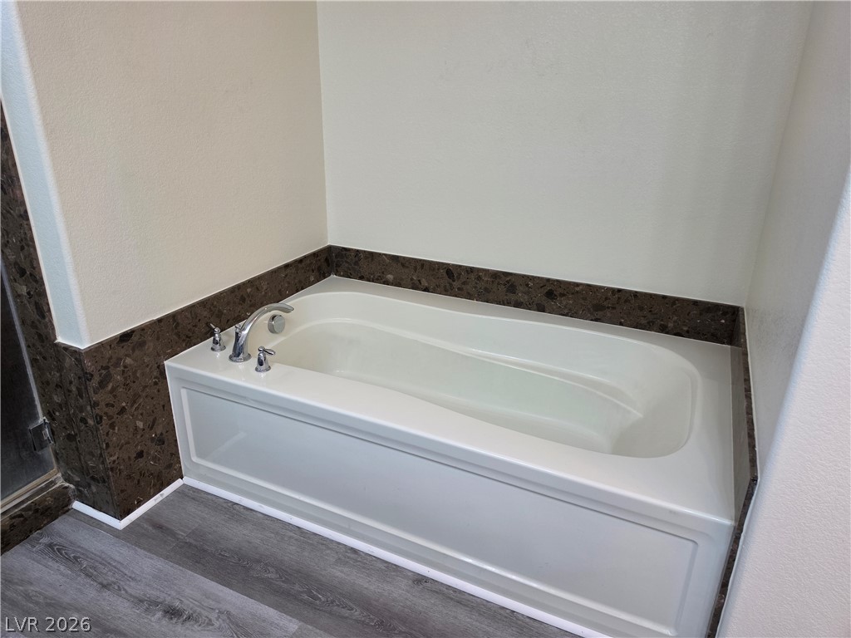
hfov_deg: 73.9
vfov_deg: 58.9
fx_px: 565
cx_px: 426
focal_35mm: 23
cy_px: 319
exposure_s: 1/120
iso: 160
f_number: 1.4
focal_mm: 6.5
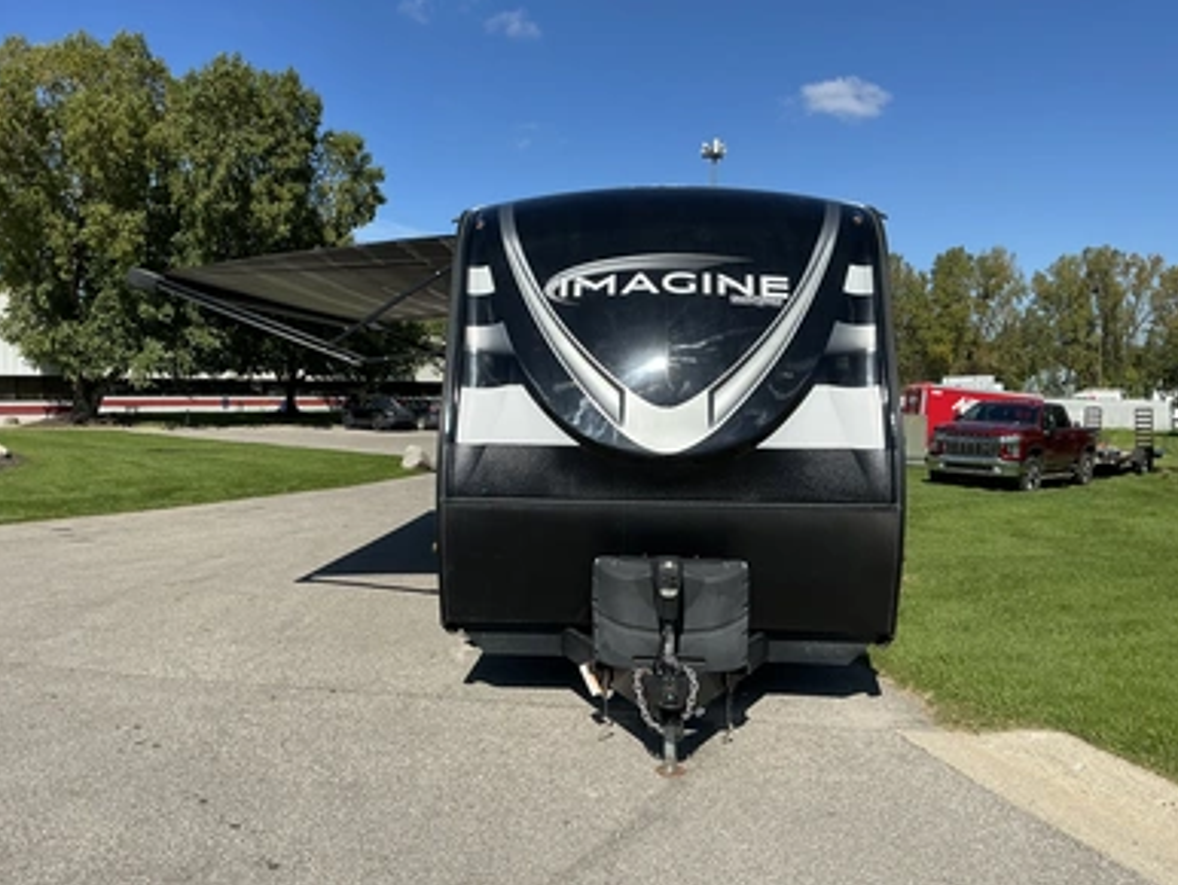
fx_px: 987
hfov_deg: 61.6
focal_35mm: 29
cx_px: 580
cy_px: 430
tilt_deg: -1.3
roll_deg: -0.3
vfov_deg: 48.3
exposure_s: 1/2058
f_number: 1.8
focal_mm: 3
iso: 25
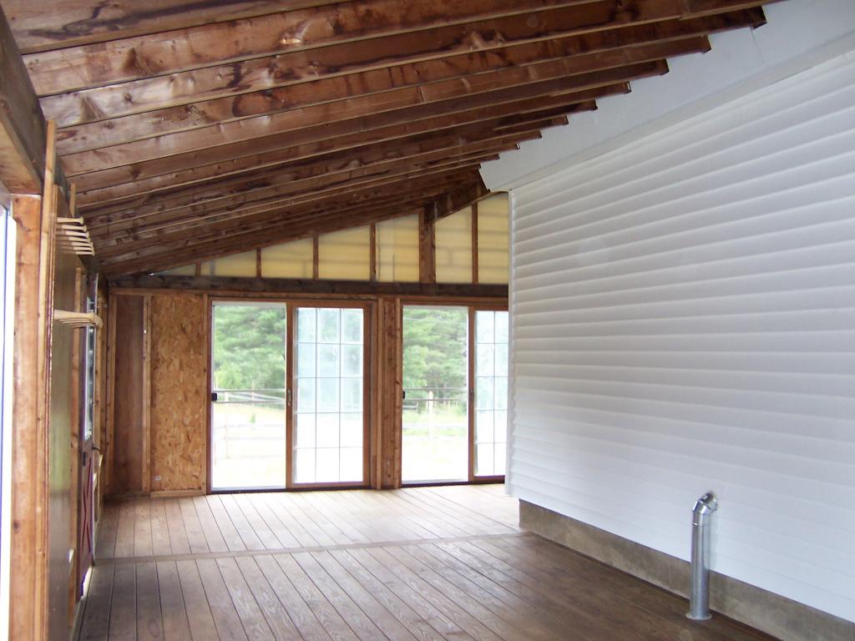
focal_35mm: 36
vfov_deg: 39.7
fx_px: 889
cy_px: 320
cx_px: 428
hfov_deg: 51.4
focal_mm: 5.6
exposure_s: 1/60
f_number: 2.8
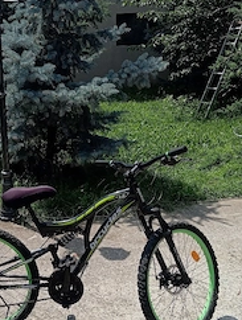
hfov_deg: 30.8
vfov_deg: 41.1
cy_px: 152
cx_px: 45
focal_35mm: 46
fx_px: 427
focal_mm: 4.22
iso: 55
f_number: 1.8
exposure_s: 1/1000
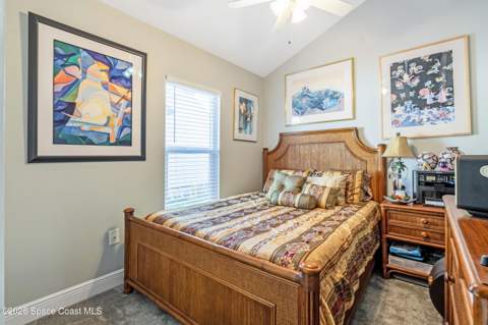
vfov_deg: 71.9
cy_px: 162
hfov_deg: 95.0
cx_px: 244
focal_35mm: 16
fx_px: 223
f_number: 9
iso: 250
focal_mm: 11
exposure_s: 1/100
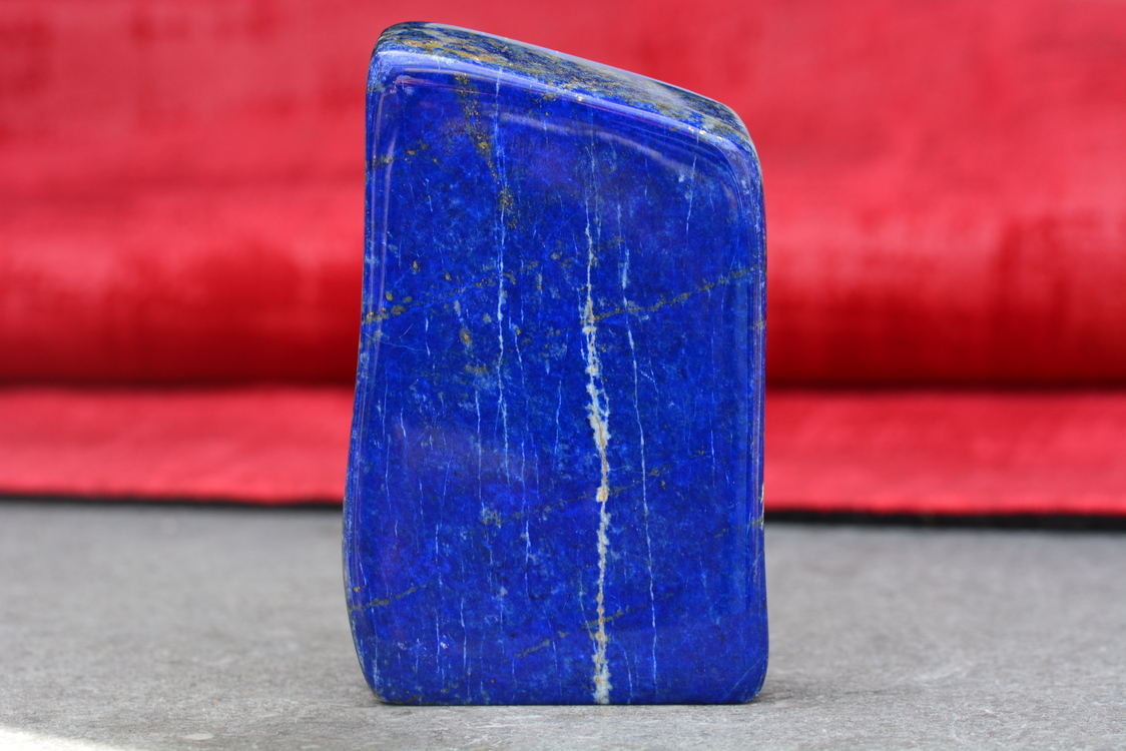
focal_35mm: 158
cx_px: 563
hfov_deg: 13.0
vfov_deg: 8.7
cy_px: 376
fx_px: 4927
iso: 200
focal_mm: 105
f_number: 10
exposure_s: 1/60
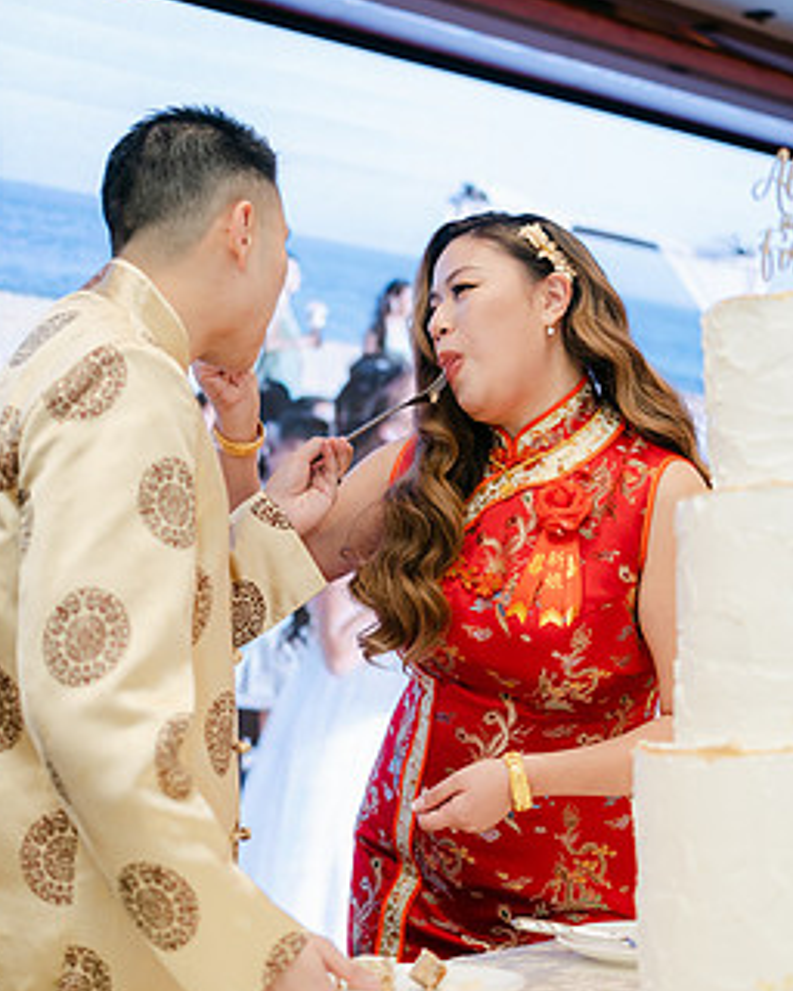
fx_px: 1936
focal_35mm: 66
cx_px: 418
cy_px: 455
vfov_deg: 28.7
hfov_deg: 23.1
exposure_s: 1/125
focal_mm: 33
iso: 200
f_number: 1.4
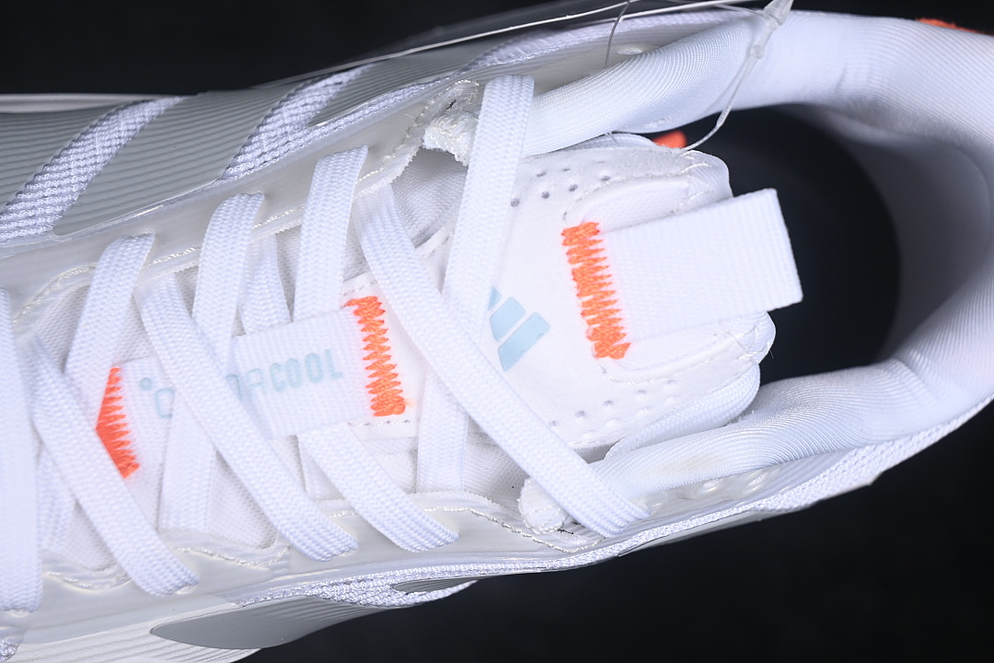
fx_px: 2071
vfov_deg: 18.2
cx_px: 497
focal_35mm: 75
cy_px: 332
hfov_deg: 27.0
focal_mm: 50
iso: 160
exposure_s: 1/80
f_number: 7.1
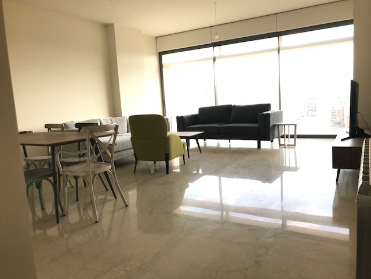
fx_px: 300
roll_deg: +4.3
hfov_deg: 63.4
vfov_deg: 49.7
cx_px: 186
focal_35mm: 28
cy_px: 140
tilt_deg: -6.8
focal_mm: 3.99
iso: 32
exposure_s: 1/100
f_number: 1.8
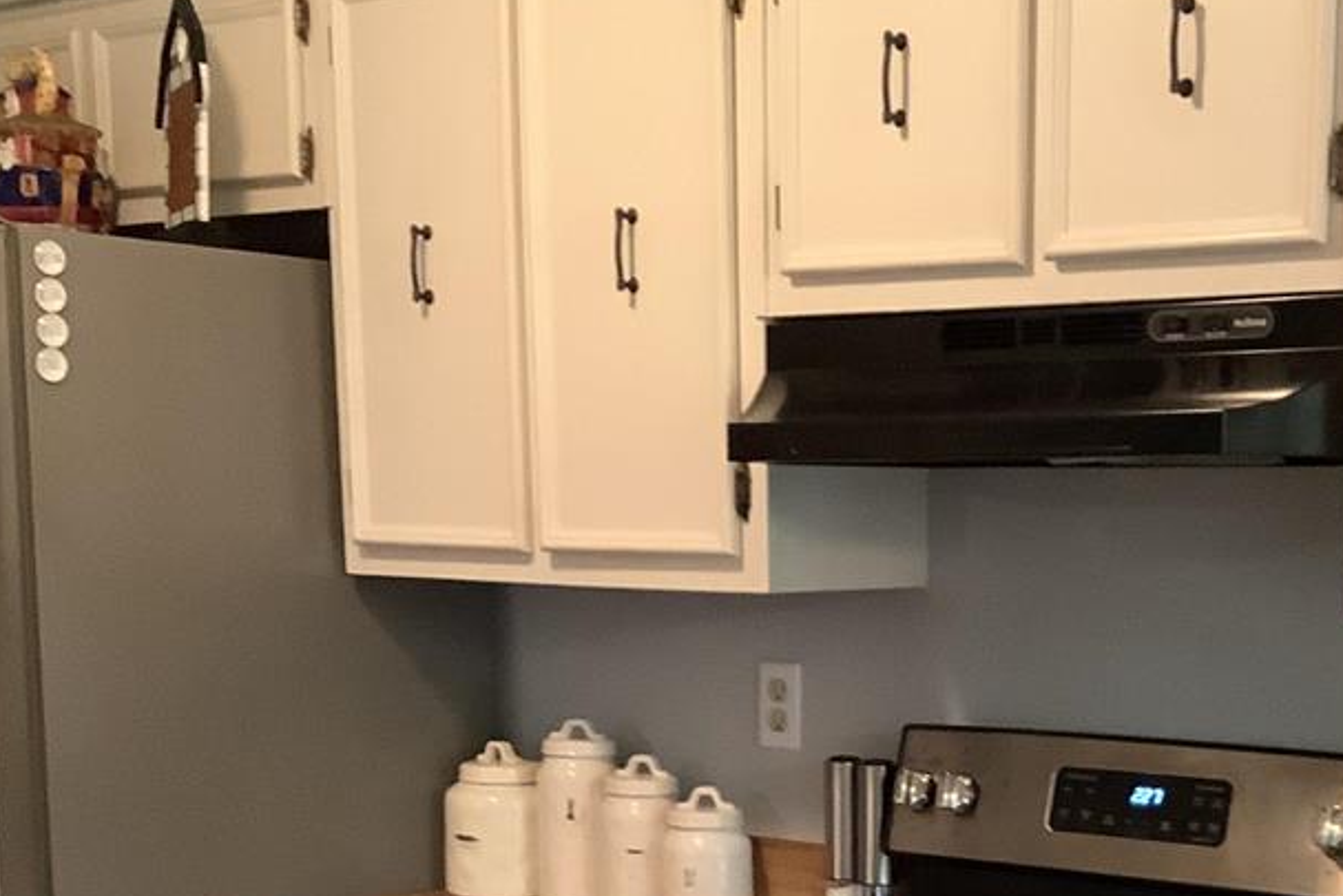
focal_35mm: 68
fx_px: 2537
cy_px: 1000
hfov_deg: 29.3
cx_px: 982
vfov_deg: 19.2
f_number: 2.4
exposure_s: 1/30
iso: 320
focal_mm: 3.3
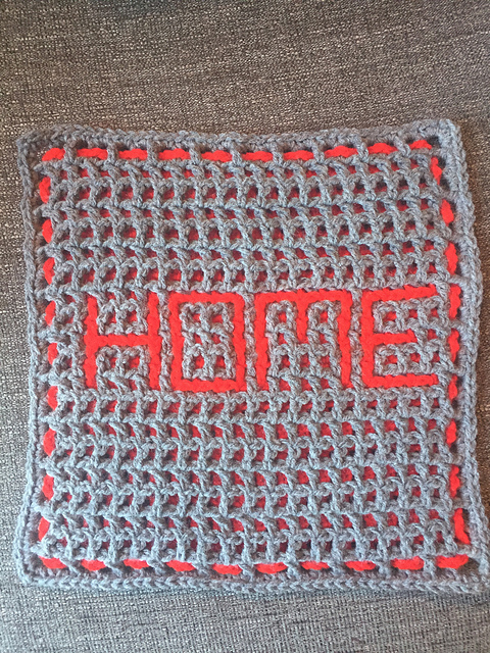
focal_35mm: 29
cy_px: 326
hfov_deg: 48.2
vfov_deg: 61.7
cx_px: 245
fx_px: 547
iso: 125
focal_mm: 4.15
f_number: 2.2
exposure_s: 1/30
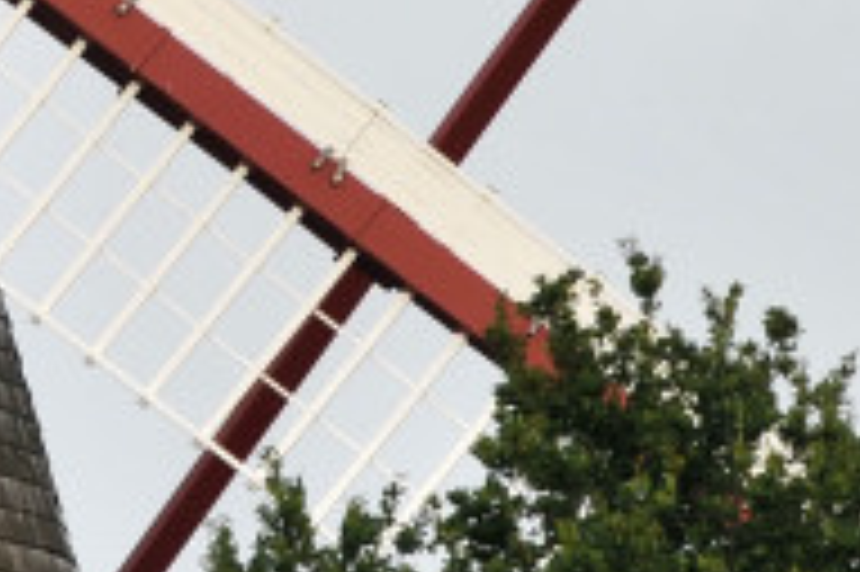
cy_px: -390
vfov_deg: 1.2
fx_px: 26899
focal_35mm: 1127
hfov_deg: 1.8
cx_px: -383
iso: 200
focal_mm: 210
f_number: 9
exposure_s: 1/320
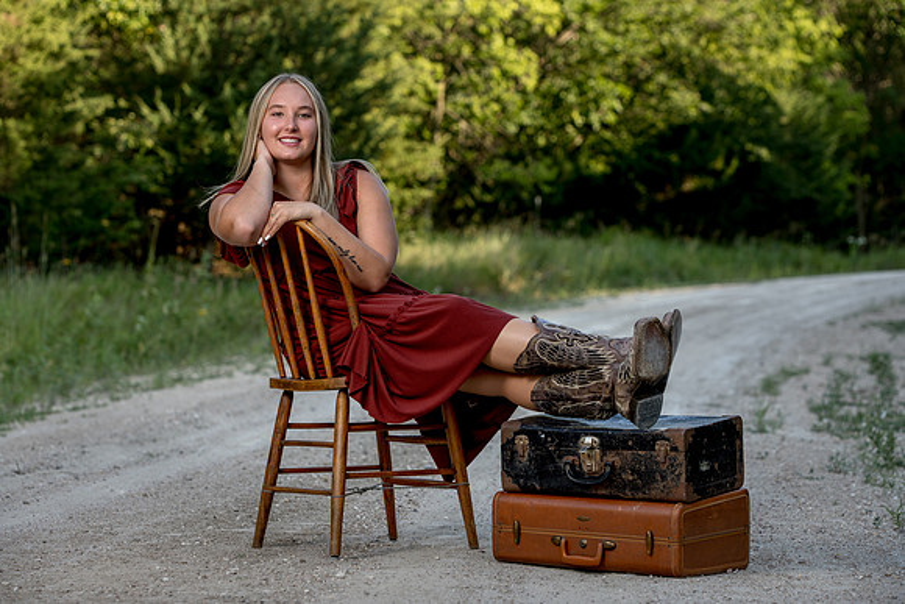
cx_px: 452
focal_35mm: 120
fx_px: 3017
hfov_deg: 17.1
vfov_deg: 11.4
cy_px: 302
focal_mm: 120
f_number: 5
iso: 100
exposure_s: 1/160
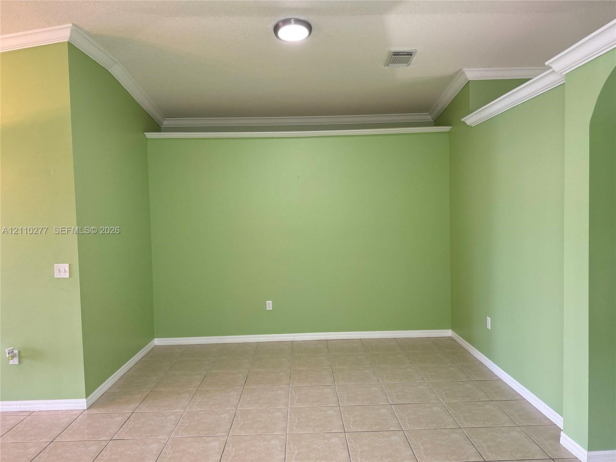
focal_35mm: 24
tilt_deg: -2.3
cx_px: 308
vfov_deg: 56.8
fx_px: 427
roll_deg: +1.2
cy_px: 231
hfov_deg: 71.6
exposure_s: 1/120
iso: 160
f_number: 1.78
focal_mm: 6.76
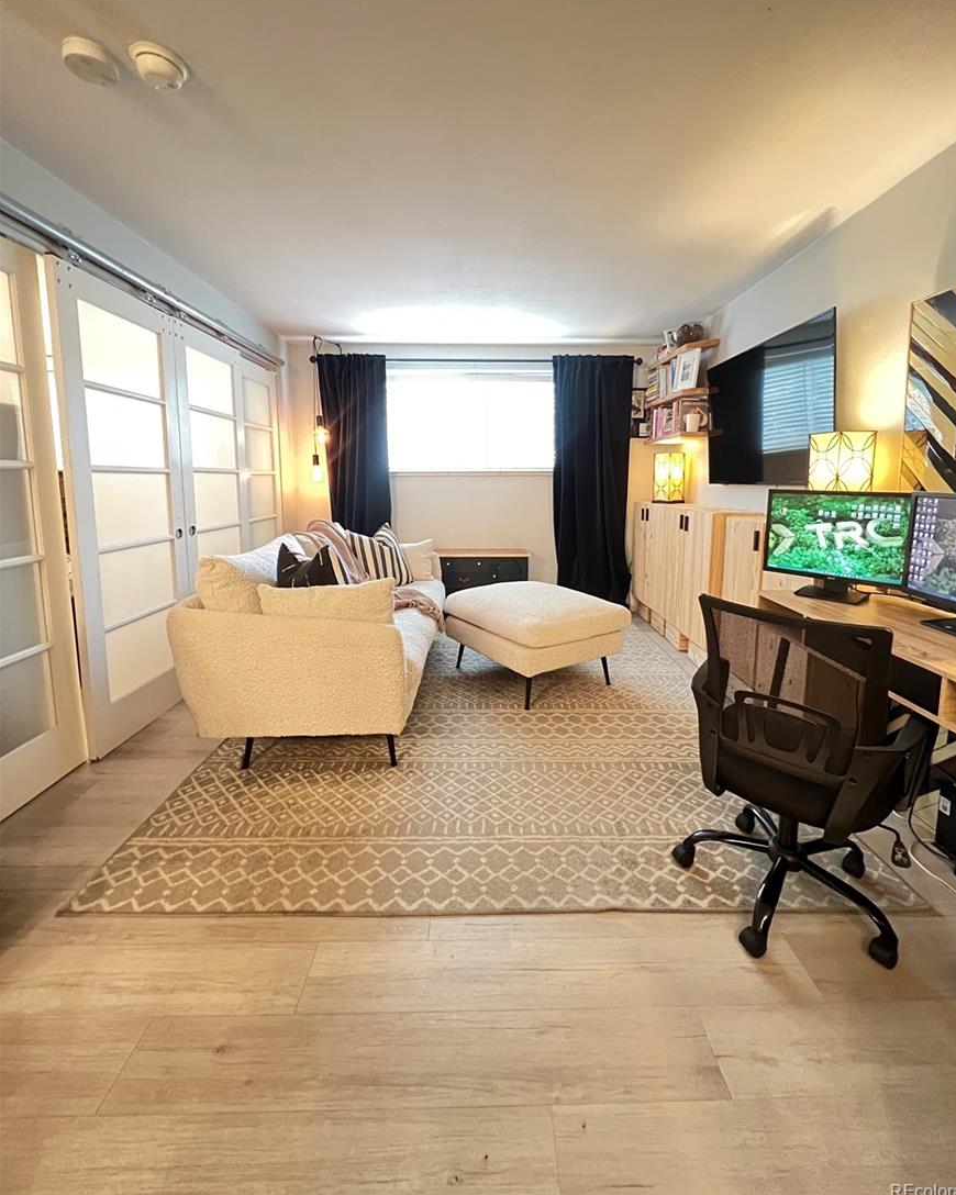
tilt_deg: -6.2
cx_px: 493
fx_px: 495
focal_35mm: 14
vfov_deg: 100.5
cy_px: 546
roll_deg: +0.1
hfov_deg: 87.9
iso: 1250
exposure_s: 1/30
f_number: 1.8
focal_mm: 1.57
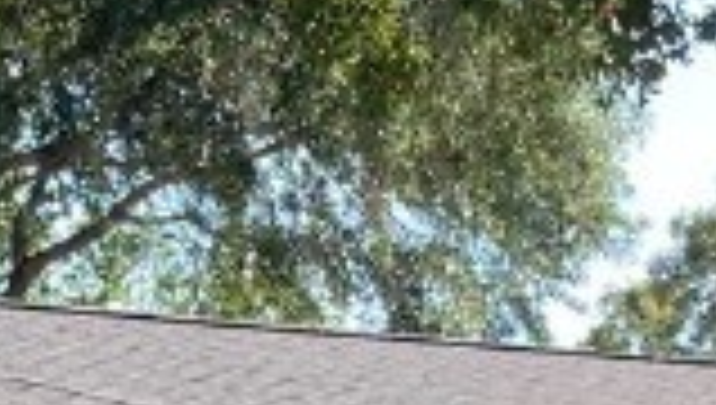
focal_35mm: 196
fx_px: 3727
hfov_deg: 11.0
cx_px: 329
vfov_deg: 6.1
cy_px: 652
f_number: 1.8
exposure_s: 1/558
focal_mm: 3.99
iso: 20
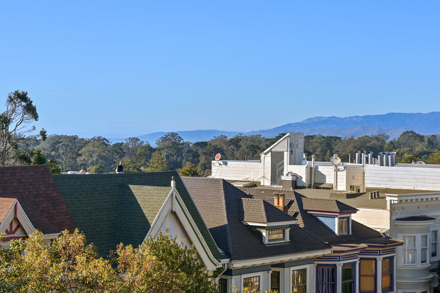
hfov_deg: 28.1
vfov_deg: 18.9
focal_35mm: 72
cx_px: 216
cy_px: 141
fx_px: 879
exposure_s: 1/2000
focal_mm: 62
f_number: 6
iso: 400
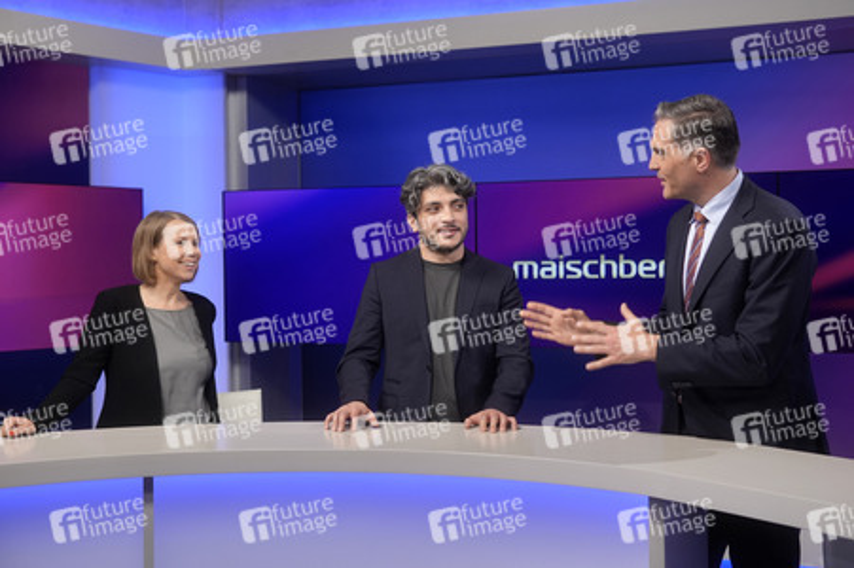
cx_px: 427
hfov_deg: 43.6
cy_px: 284
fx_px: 1067
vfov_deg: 29.8
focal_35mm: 45
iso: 640
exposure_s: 1/200
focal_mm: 30
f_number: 2.2
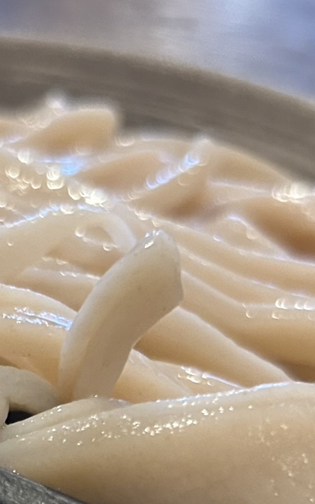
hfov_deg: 15.2
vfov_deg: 24.0
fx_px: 1140
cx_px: -49
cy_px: 491
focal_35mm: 83
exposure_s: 1/50
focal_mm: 5.7
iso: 400
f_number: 1.5
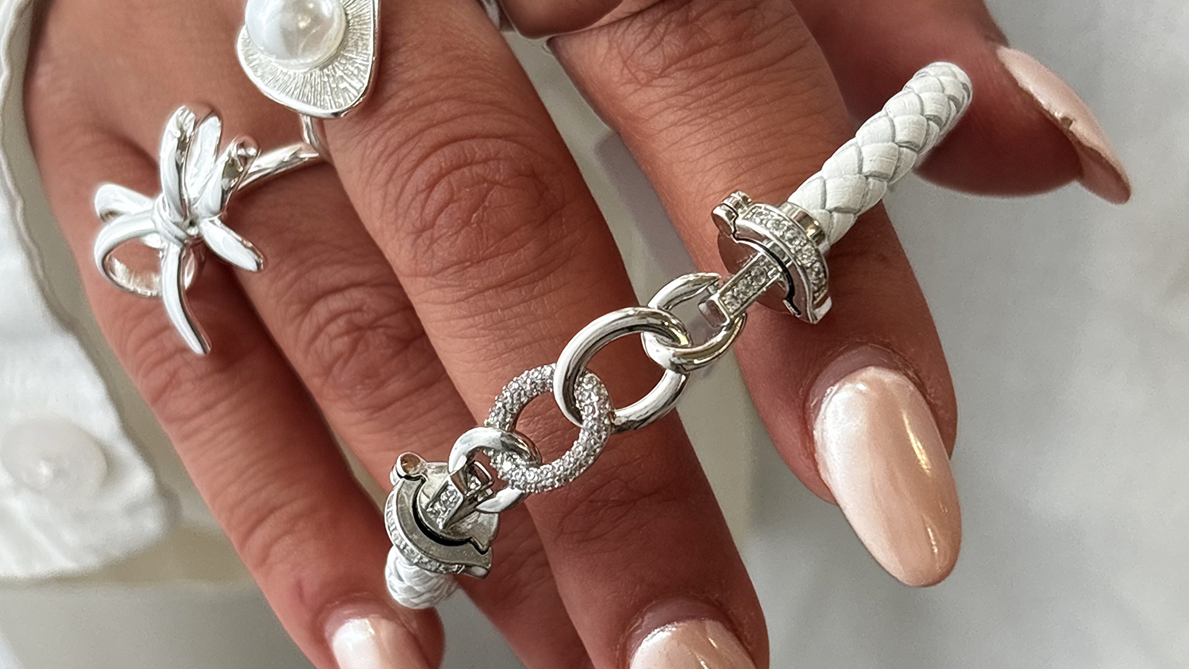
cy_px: 419
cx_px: 601
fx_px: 2428
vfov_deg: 15.7
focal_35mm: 77
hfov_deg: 27.5
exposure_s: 1/100
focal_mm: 5.96
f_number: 1.6
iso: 80
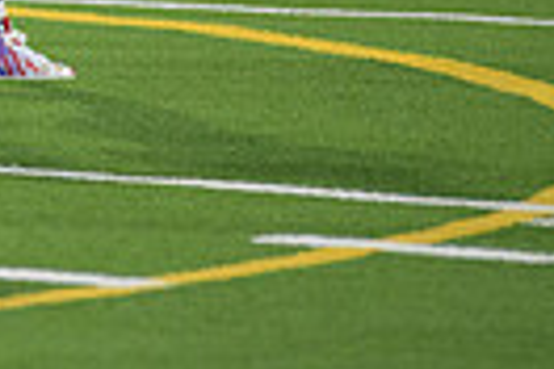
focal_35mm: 882
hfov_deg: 2.3
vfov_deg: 1.6
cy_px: -421
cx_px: -466
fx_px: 13572
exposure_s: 1/640
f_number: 2.8
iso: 3200
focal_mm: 200
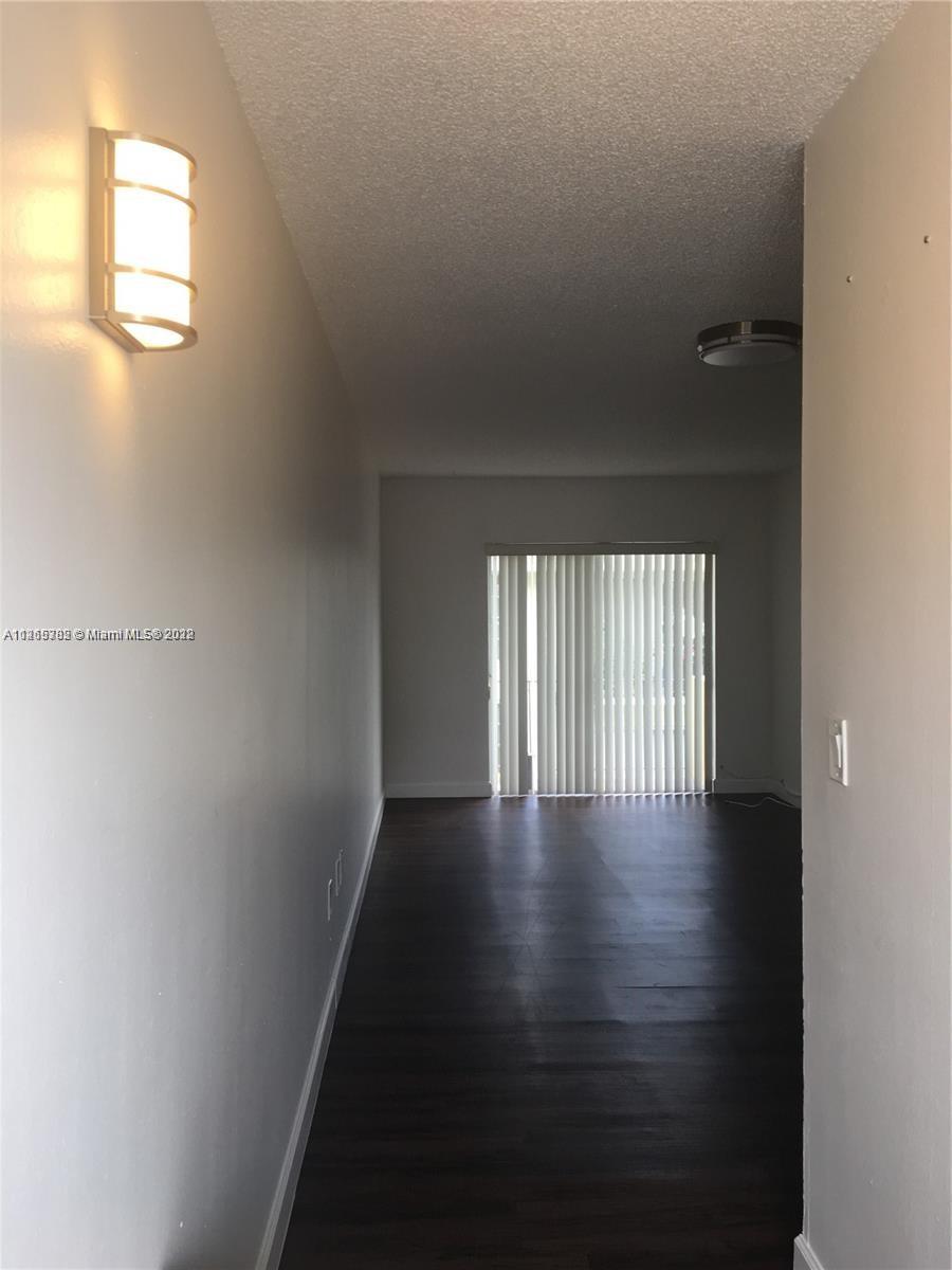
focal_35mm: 29
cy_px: 635
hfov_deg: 48.2
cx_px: 476
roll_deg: -0.3
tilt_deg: -2.4
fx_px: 1063
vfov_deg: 61.7
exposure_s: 1/60
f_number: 2.2
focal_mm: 4.15
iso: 32
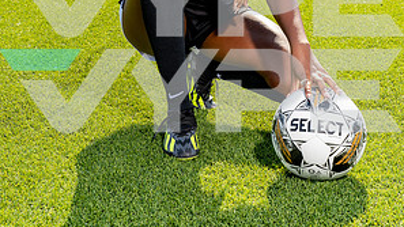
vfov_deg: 14.2
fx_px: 900
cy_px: -4
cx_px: 203
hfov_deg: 25.3
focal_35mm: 84
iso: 320
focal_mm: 53
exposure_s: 1/250
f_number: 10
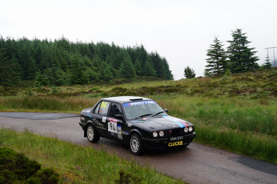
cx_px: 138
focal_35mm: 68
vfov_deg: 20.0
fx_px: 523
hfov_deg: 29.7
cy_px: 92
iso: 1000
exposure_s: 1/400
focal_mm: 68
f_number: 11
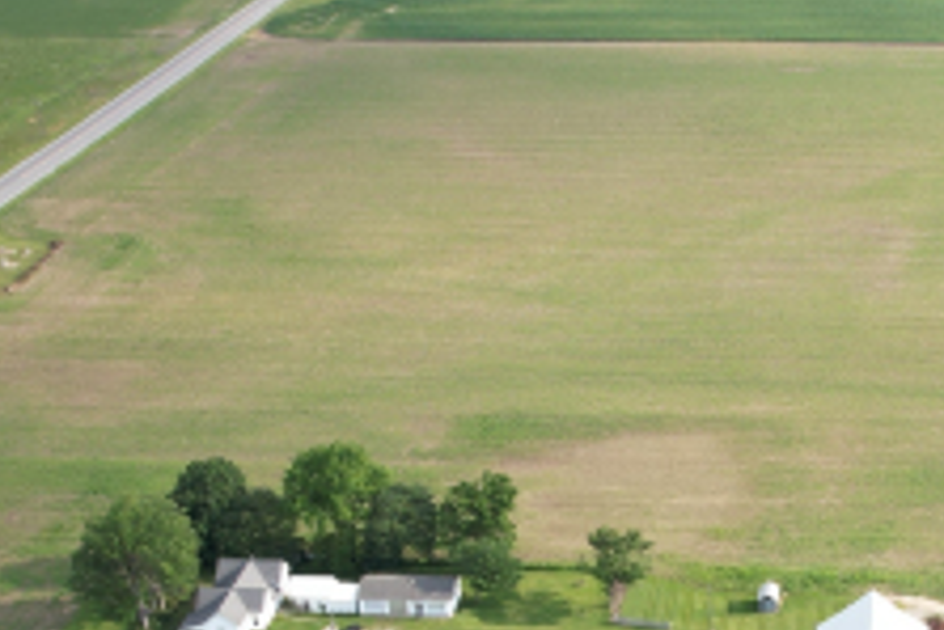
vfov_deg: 17.5
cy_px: 770
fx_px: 1942
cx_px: 842
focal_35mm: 74
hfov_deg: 26.4
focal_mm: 8.38
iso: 110
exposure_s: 1/725
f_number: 2.8
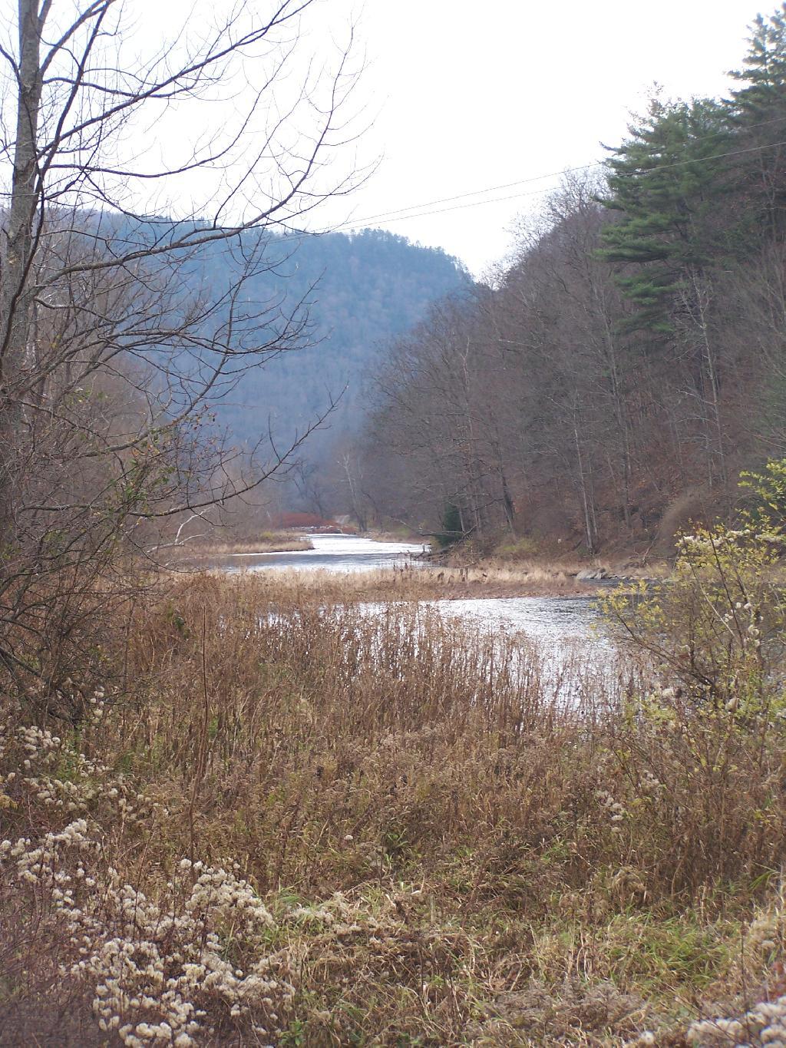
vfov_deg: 16.8
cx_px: 393
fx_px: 3542
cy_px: 524
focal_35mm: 117
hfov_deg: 12.7
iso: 100
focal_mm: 19.4
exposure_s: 1/200
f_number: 3.2
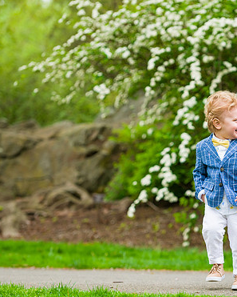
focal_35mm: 170
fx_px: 1490
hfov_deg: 9.1
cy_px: 148
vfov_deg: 11.3
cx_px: 202
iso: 200
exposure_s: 1/320
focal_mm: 116
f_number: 3.5
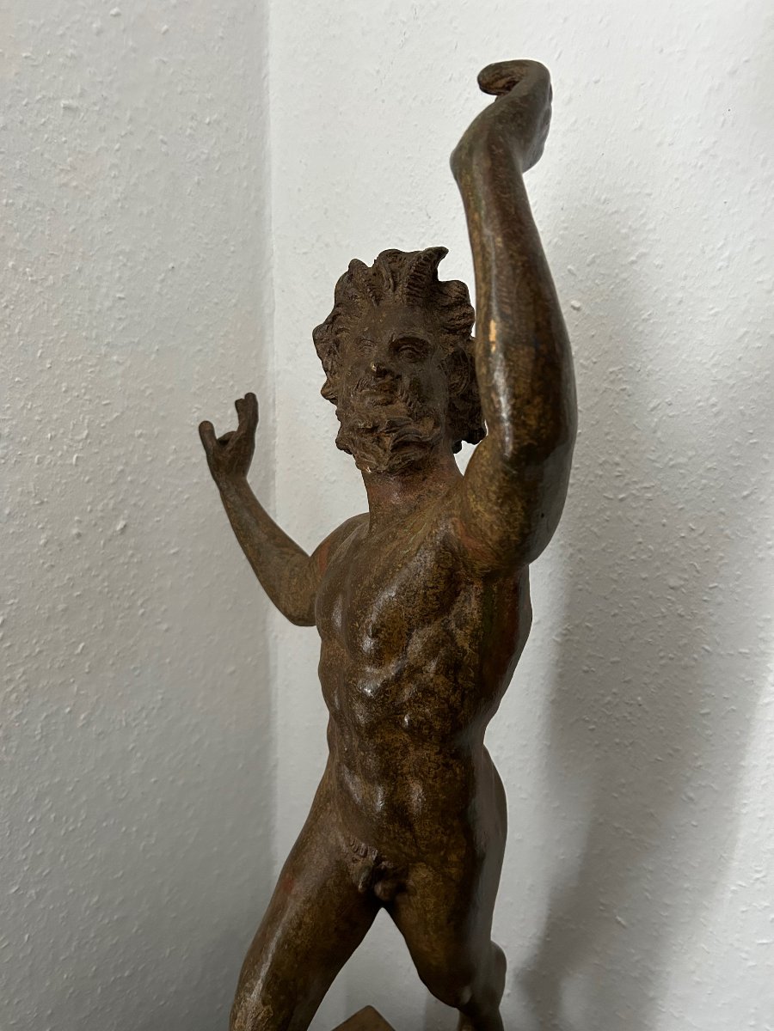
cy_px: 516
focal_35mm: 26
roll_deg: -2.9
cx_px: 387
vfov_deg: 67.3
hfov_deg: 53.1
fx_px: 775
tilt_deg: -19.9
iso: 500
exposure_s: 1/60
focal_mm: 5.7
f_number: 1.5
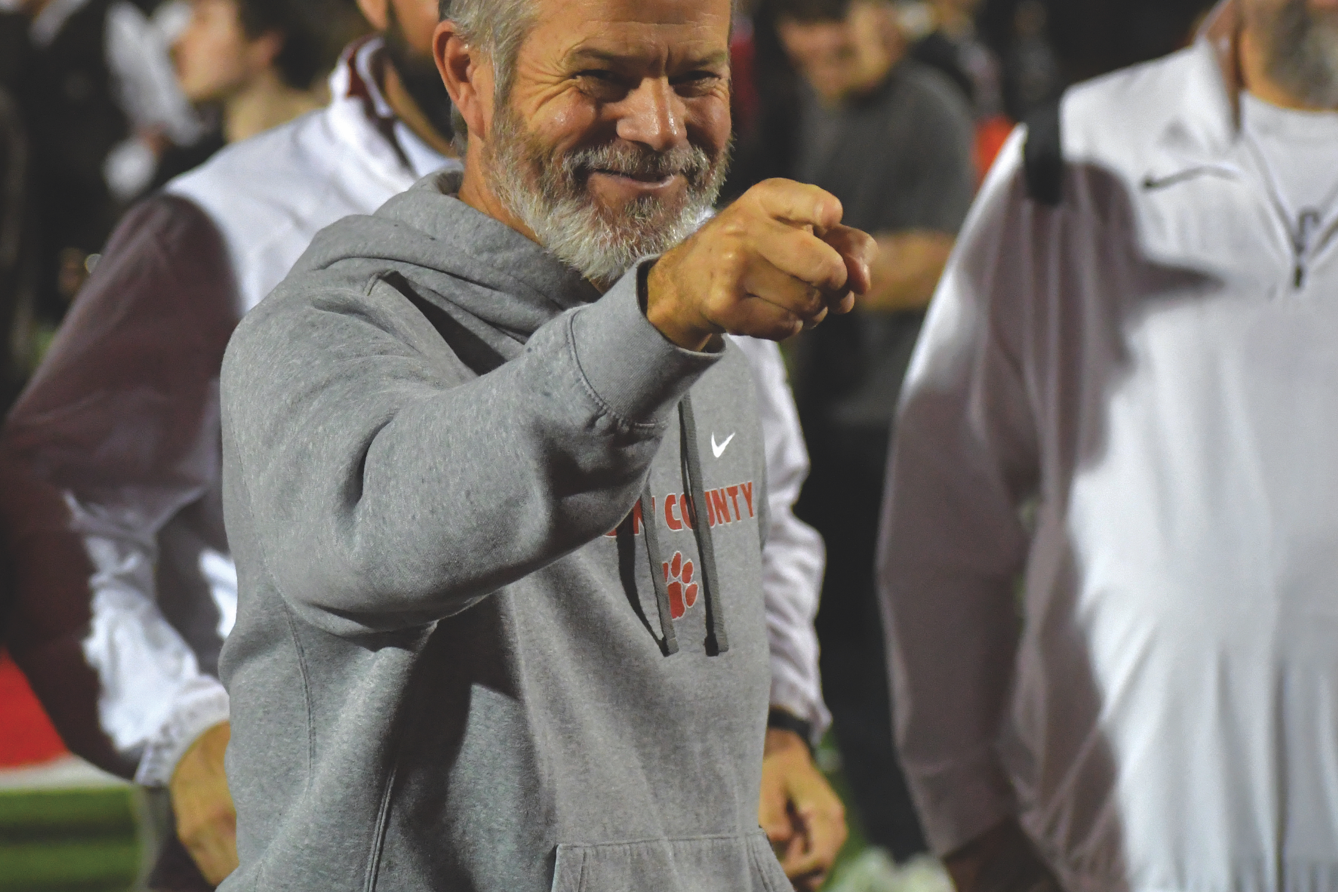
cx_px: 694
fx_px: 8994
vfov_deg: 5.7
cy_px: 208
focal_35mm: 242
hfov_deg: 8.5
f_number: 4.8
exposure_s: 1/500
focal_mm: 105
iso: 5600
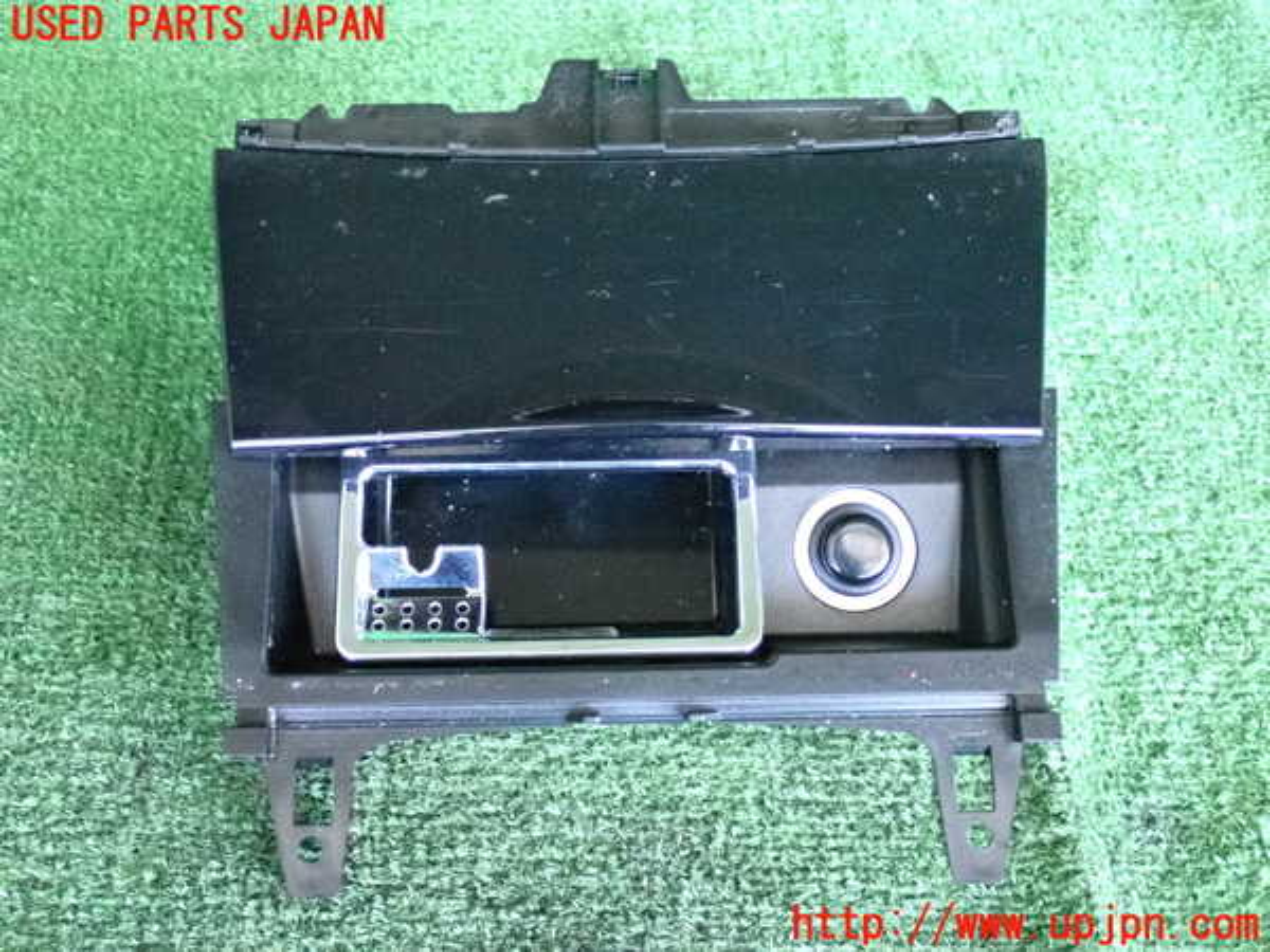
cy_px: 476
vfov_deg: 29.1
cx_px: 635
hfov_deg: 38.2
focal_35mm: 50
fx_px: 1834
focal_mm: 9.01
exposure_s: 1/125
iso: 5000
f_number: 3.2
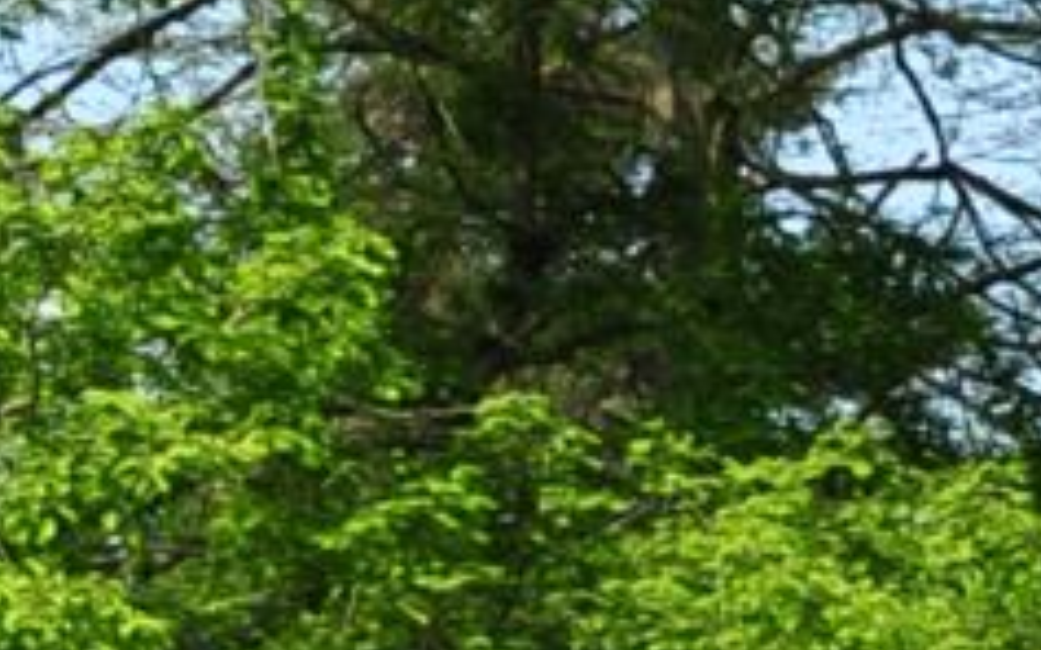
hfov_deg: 6.9
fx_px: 8538
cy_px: -1170
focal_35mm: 301
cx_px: -235
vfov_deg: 4.2
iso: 200
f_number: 8
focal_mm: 22
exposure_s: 1/500
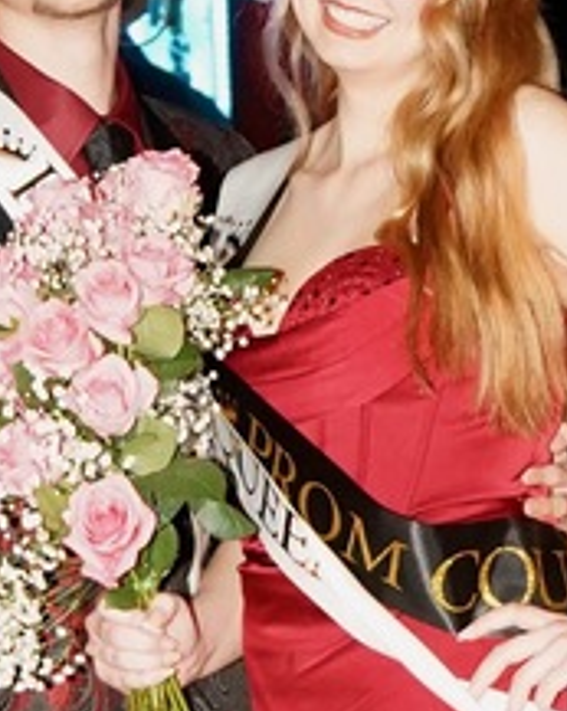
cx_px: 238
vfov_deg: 11.7
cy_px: 534
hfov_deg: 9.4
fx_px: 3447
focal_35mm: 164
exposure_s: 1/160
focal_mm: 25
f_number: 2.8
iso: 6400
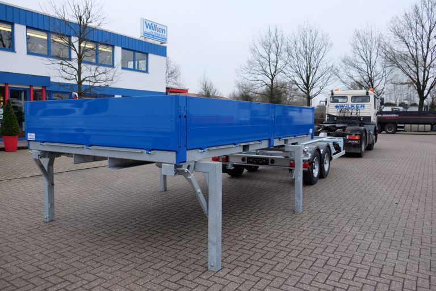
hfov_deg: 67.4
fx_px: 327
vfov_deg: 47.9
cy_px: 146
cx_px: 218
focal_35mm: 27
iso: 400
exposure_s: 1/125
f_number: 4.5
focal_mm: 18
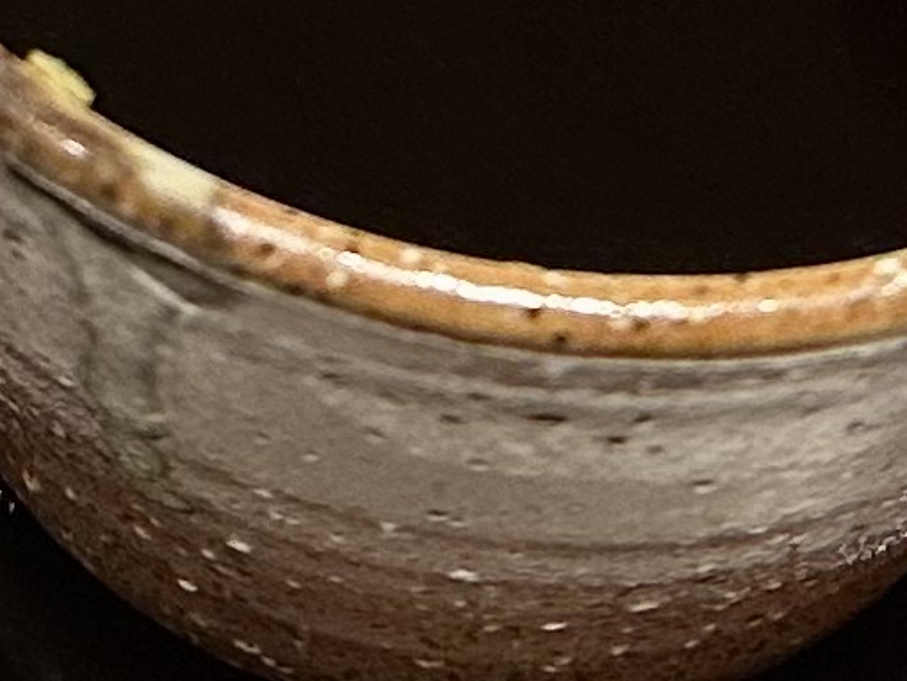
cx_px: 440
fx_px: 4980
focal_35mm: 190
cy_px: -833
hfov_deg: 10.4
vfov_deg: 7.4
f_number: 1.78
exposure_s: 1/120
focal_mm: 6.86
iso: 160
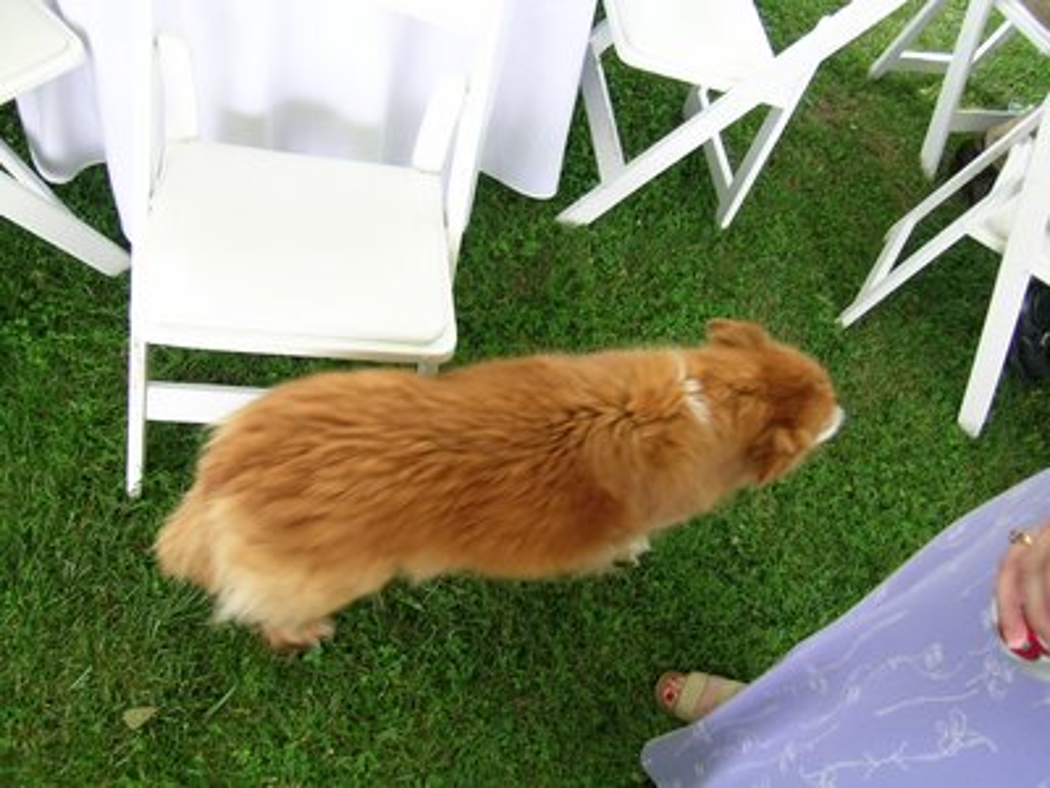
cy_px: 394
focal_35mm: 58
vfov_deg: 25.2
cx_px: 525
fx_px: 1759
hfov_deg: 33.2
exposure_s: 1/47.4
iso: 50
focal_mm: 5.8
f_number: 2.8
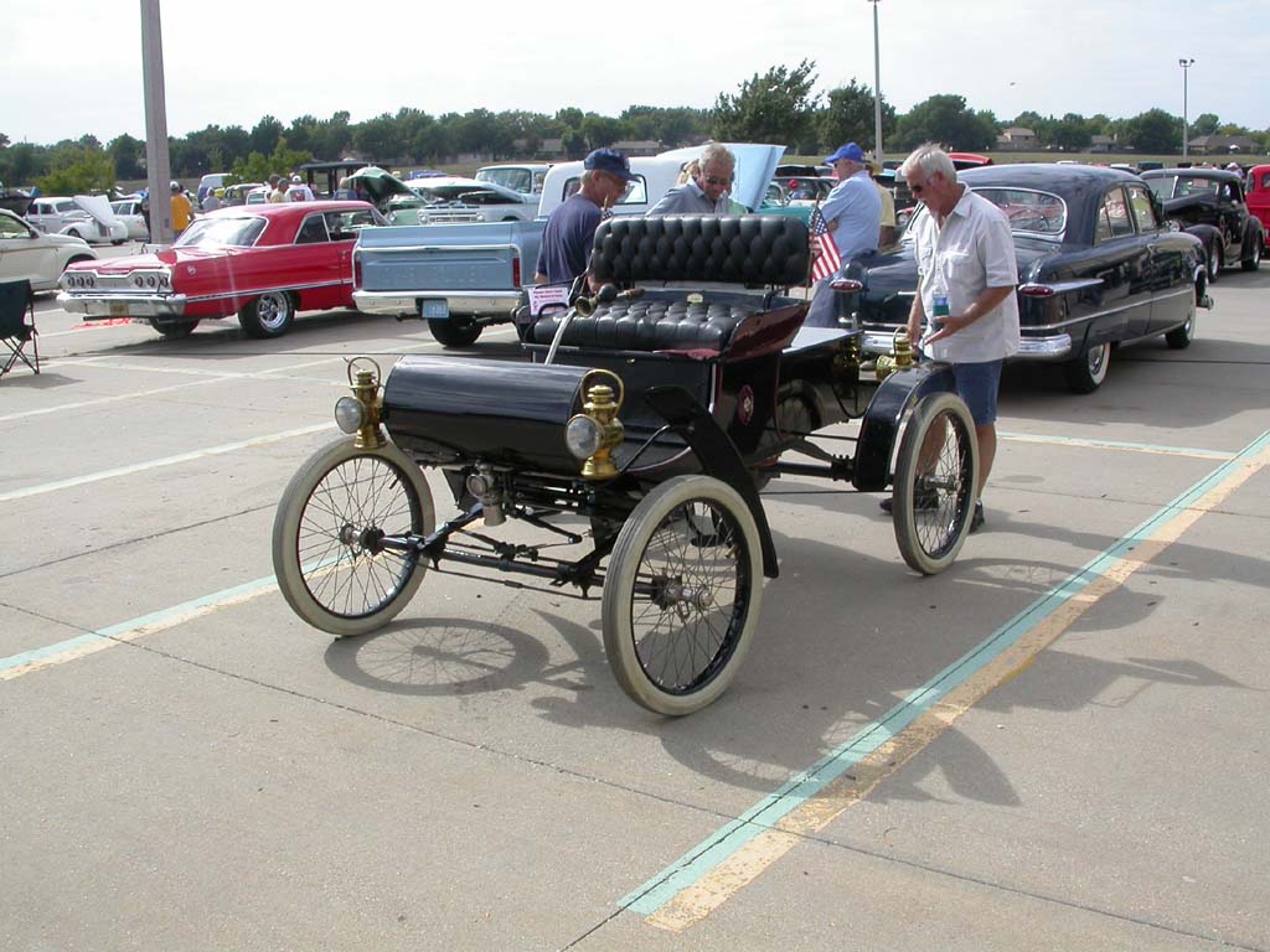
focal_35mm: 38
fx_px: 1394
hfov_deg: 49.0
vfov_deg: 37.7
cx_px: 635
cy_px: 476
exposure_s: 1/278
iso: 100
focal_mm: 7.85
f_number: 7.5
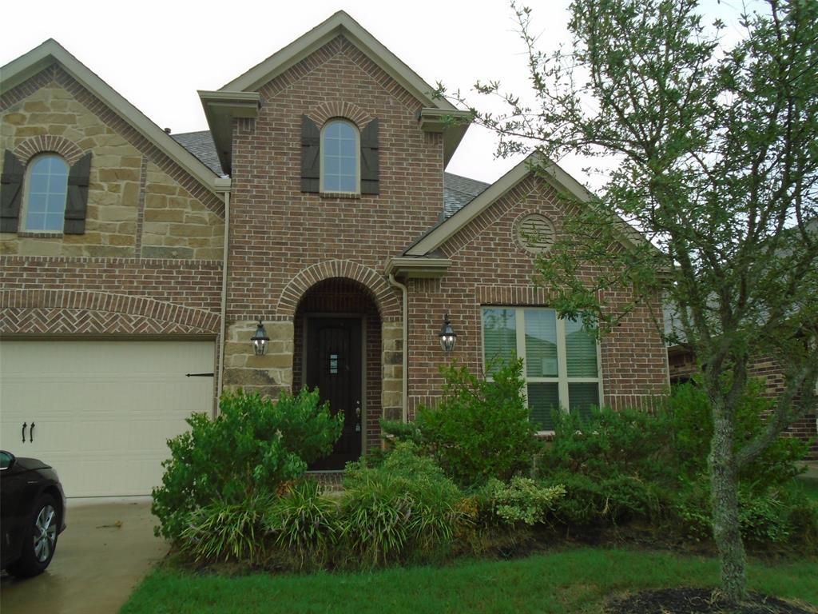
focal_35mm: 26
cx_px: 409
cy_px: 307
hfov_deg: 67.3
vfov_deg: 53.1
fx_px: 614
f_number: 3.2
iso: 100
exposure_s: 1/500
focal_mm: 4.6
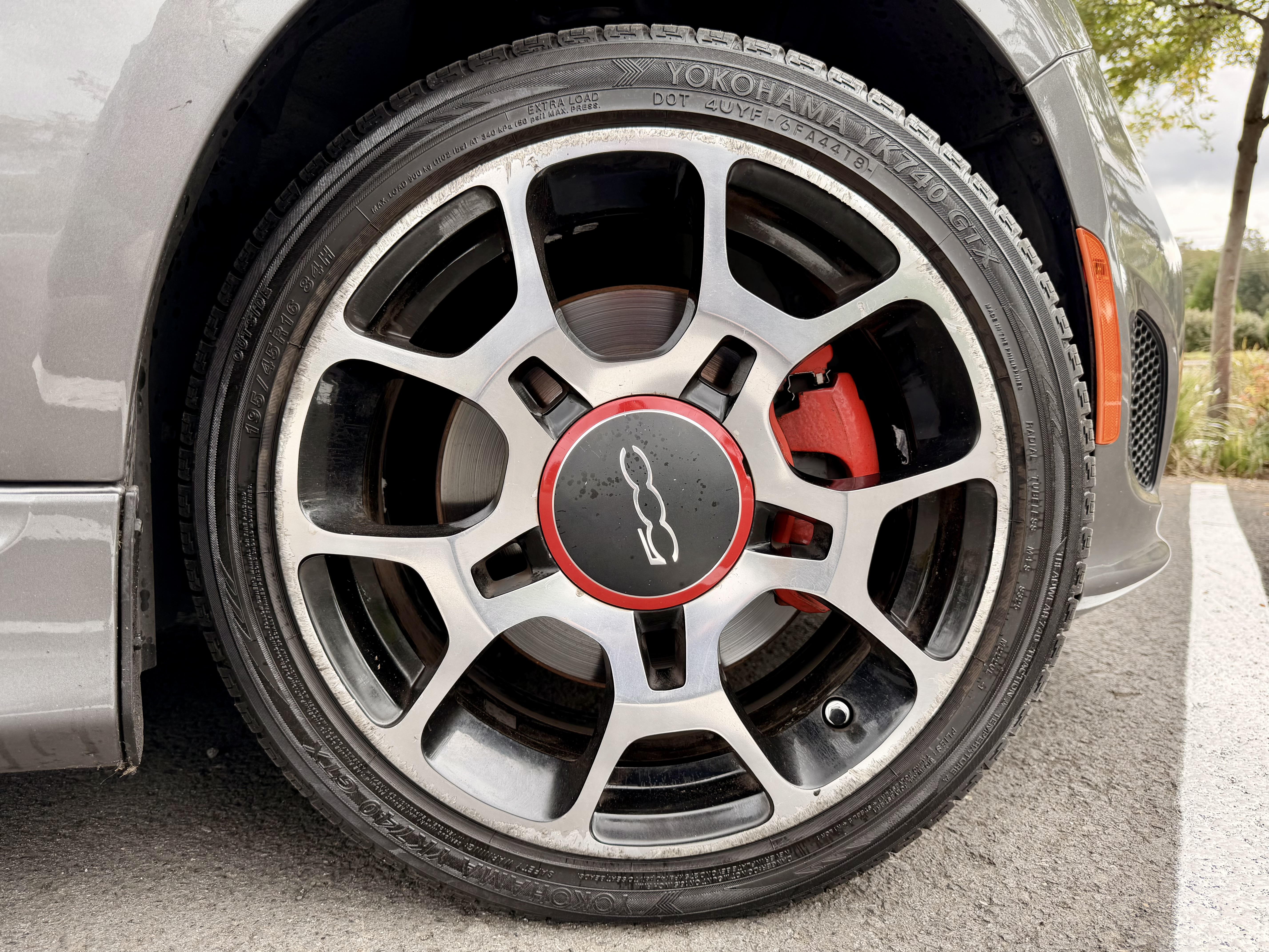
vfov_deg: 56.8
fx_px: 880
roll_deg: +0.8
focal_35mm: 24
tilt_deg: -6.9
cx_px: 634
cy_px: 476
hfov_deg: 71.6
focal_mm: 6.76
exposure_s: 1/456
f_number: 1.78
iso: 80
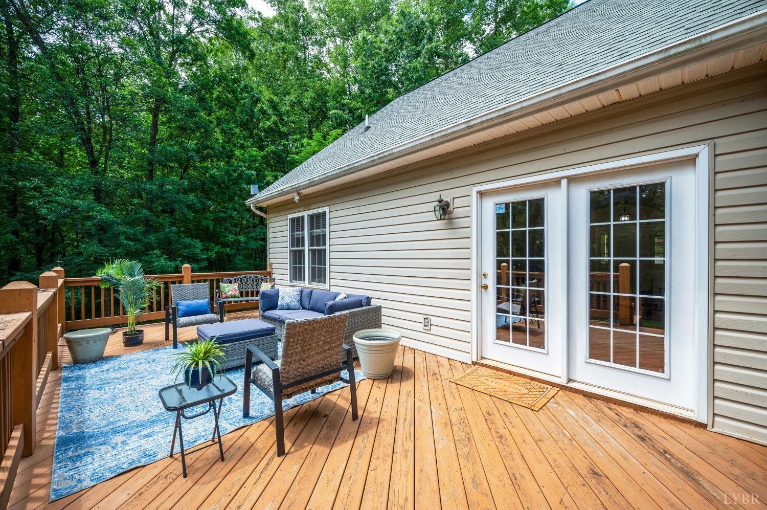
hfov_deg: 104.3
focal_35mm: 14
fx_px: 298
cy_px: 255
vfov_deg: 81.1
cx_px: 384
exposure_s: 1/125
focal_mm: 14
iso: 200
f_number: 8
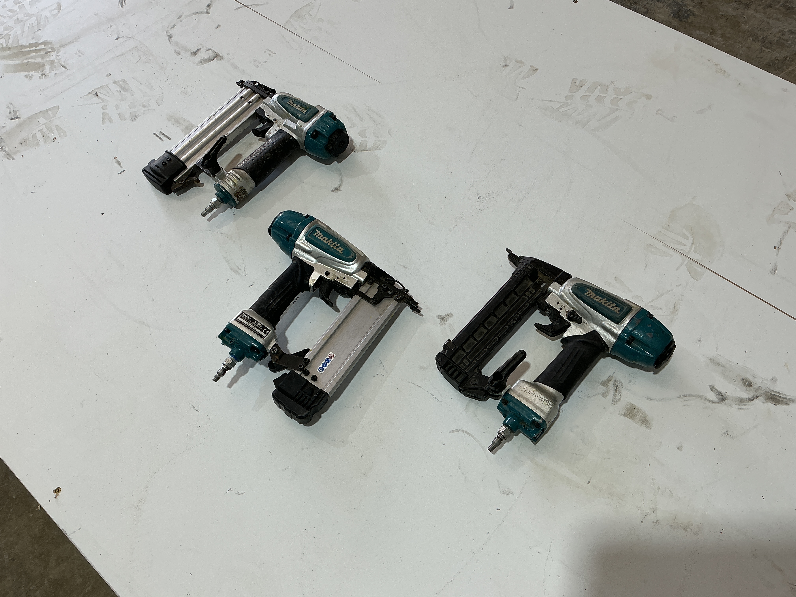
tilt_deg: -62.0
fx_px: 667
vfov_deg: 48.2
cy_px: 298
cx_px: 398
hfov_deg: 61.7
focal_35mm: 29
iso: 20
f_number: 1.8
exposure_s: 1/185
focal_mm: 3
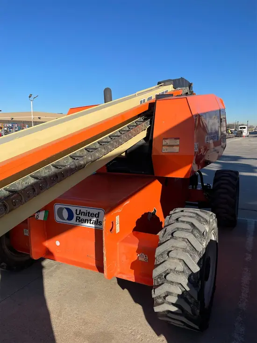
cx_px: 128
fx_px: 257
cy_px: 172
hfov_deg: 53.1
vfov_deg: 67.3
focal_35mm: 26
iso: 50
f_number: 1.6
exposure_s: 1/4464
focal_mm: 4.2
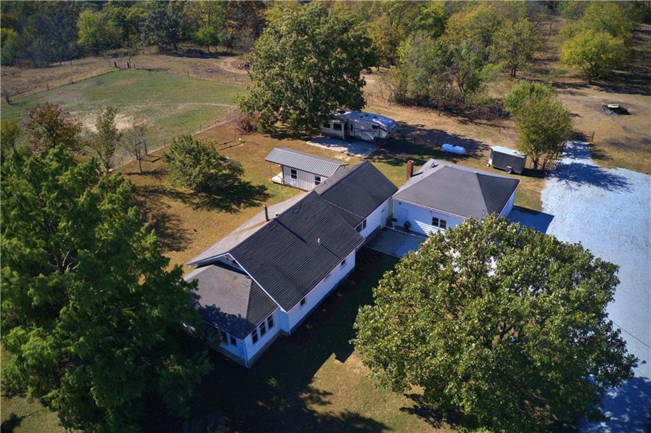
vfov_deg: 46.3
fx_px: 506
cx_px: 326
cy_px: 216
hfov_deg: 65.5
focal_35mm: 28
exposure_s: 1/100
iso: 100
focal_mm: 10.26
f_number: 6.3
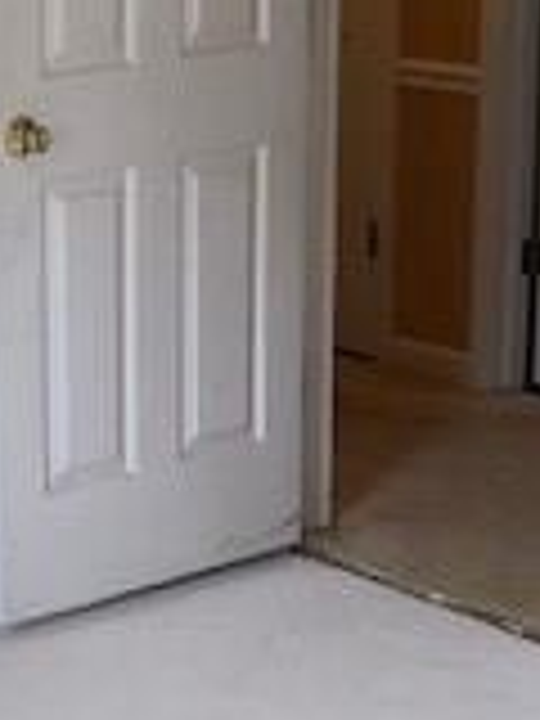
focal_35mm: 112
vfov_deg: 17.6
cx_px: -306
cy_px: 310
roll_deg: +1.5
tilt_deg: -13.2
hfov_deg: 12.5
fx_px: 2330
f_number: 1.8
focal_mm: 3.99
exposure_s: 1/24
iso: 32
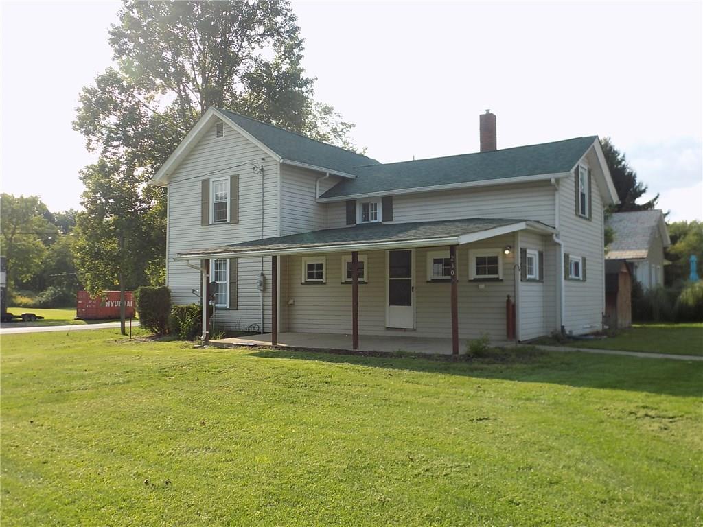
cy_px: 264
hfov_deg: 60.0
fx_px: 609
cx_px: 352
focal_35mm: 30
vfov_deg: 46.8
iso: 80
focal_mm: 5.3
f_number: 3.3
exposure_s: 1/400
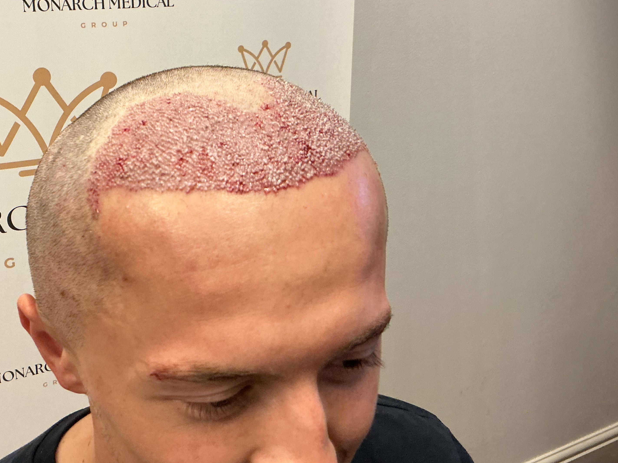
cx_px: 188
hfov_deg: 44.8
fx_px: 732
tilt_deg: -20.1
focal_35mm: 41
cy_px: 176
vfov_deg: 35.0
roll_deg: -0.3
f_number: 1.8
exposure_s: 1/50
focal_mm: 3
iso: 250
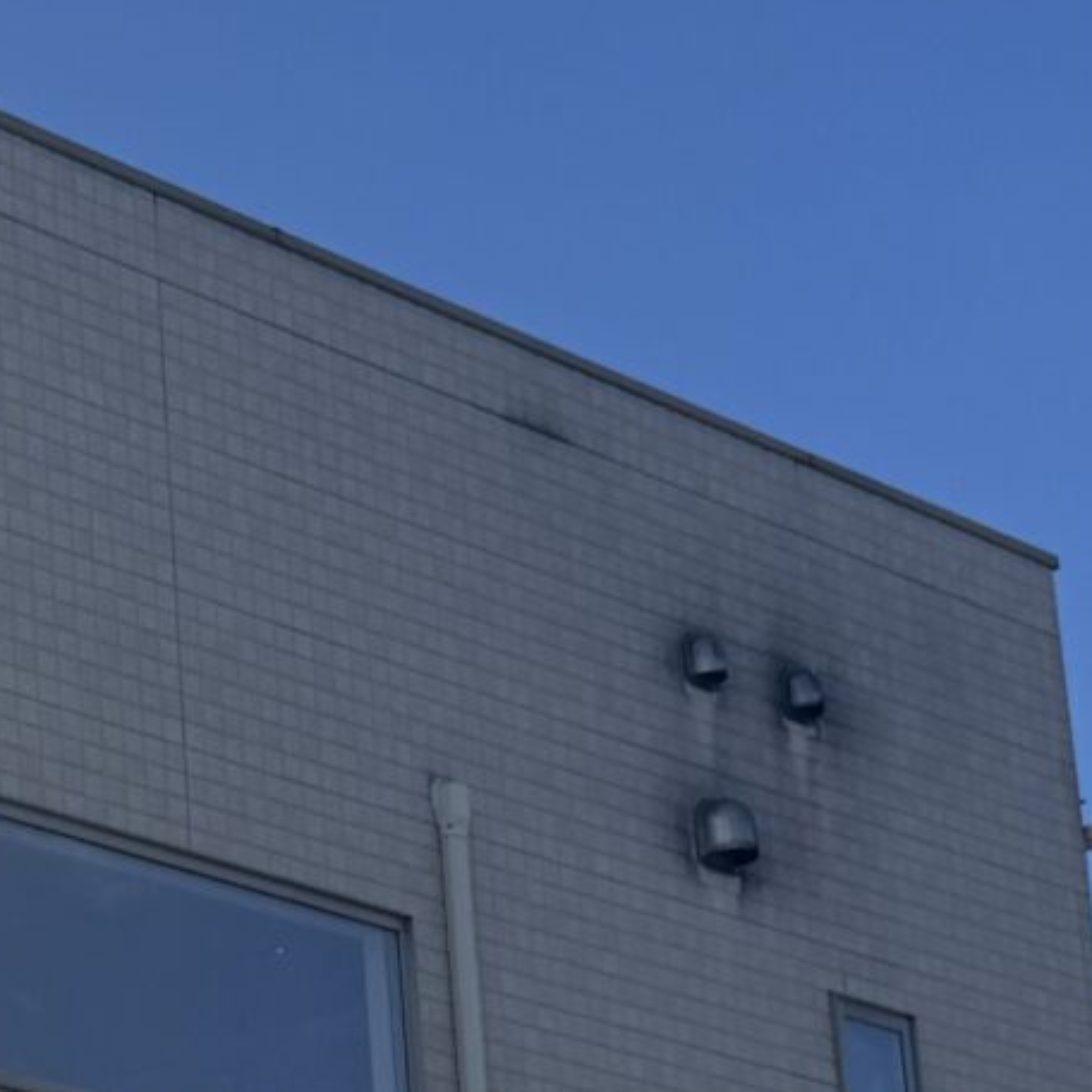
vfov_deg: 14.2
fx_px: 4247
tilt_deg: +11.0
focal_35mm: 119
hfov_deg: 14.2
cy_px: 1276
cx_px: -261
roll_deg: +1.6
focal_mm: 6.76
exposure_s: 1/6410
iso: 80
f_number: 1.78
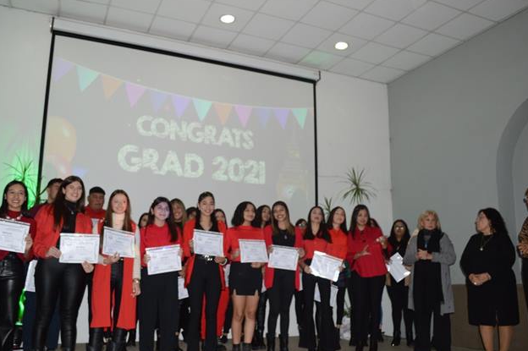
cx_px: 244
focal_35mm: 31
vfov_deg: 42.2
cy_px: 195
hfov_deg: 60.2
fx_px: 454
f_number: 3.5
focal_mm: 18
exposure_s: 1/60
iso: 400
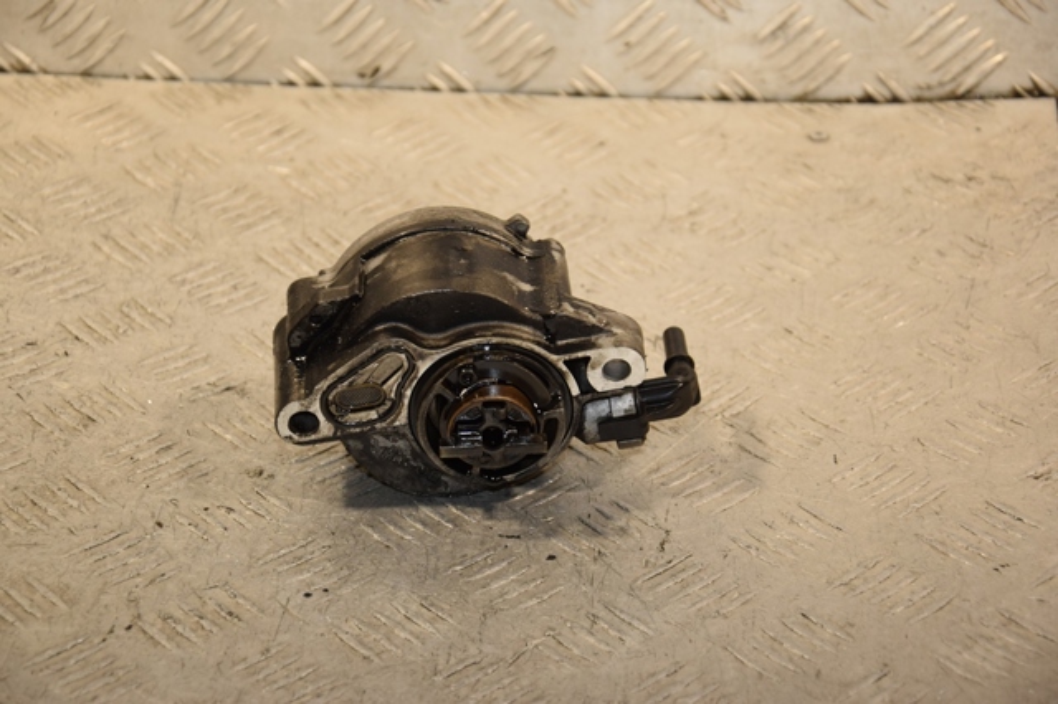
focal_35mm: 105
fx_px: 3084
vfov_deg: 13.0
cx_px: 529
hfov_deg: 19.5
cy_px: 352
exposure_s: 1/200
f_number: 5.3
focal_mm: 70
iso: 800
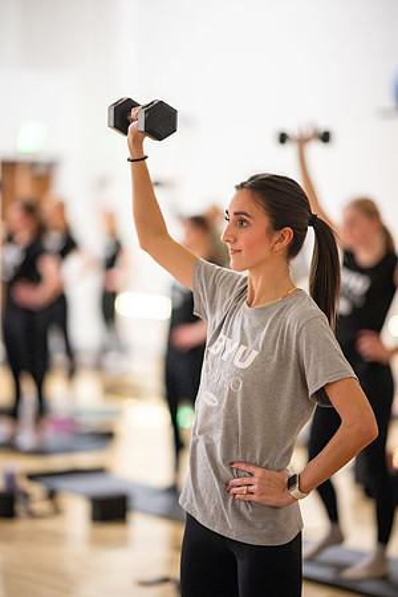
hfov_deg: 13.0
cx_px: 199
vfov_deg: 19.5
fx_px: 1741
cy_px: 298
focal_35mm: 105
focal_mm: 105
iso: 8000
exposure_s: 1/320
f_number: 1.4
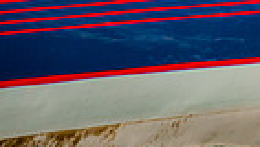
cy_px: -241
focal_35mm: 1010
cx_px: 661
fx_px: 6966
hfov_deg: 2.1
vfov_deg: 1.2
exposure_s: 1/1600
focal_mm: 185
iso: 400
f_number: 6.3
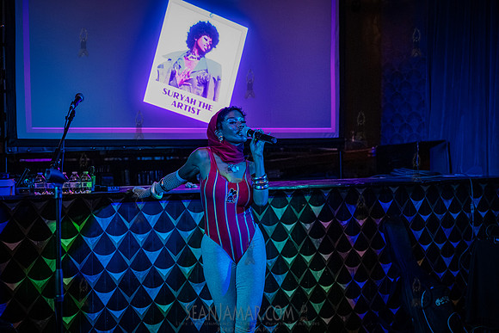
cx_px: 250
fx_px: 791
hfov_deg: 35.0
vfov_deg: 23.8
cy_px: 166
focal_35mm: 57
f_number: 3.2
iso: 16000
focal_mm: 57
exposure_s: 1/320
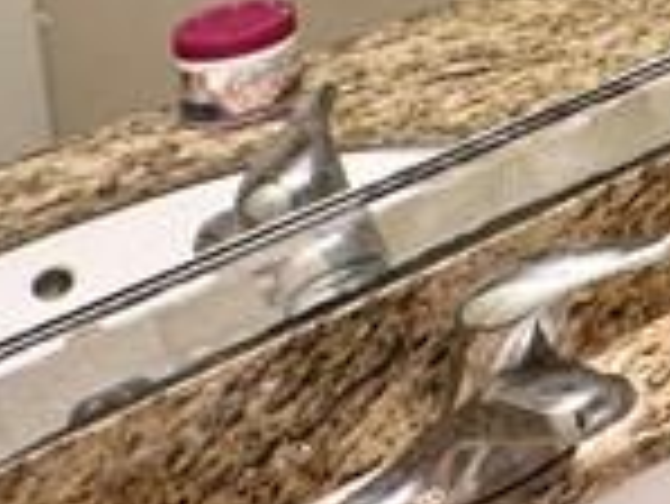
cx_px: 1821
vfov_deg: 13.0
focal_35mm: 96
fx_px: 1860
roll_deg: -1.1
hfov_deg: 12.6
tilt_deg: -7.9
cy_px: -558
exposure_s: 1/120
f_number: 2.2
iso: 100
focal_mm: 2.22
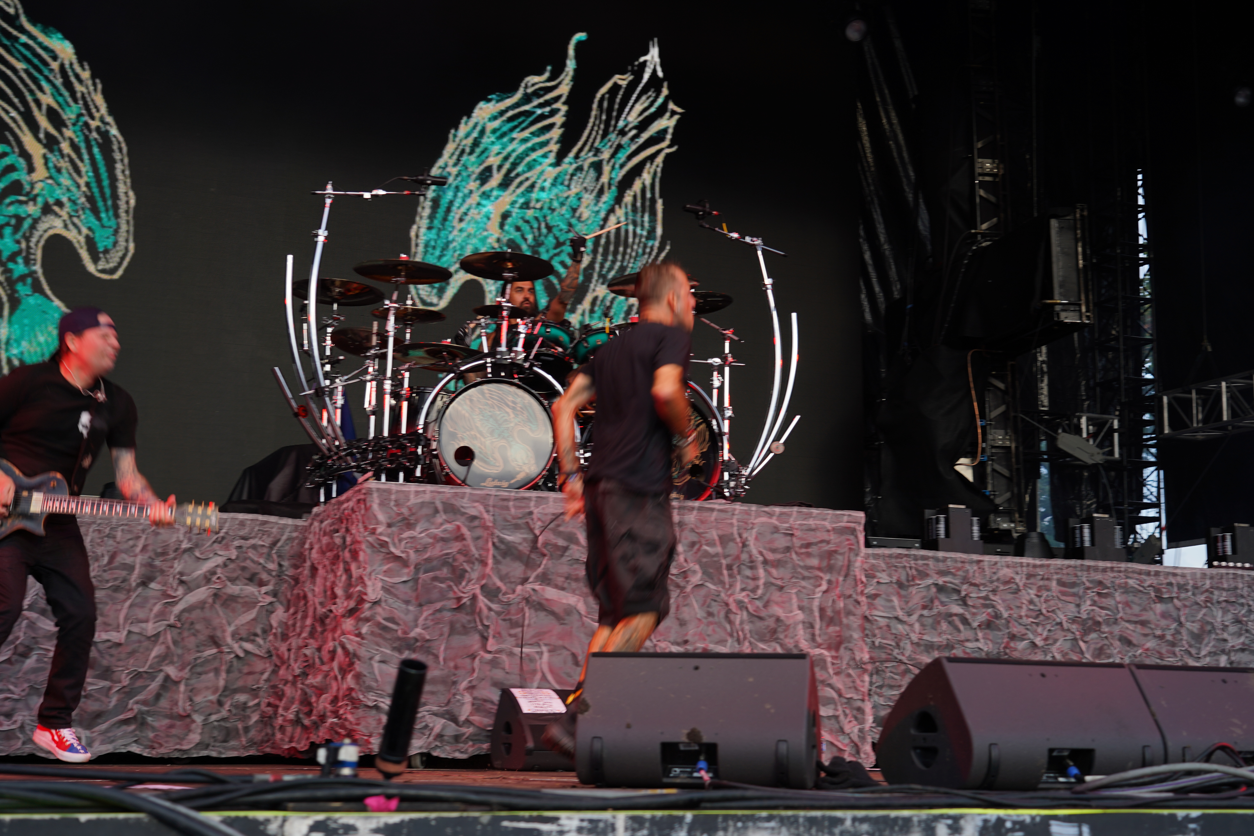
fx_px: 1707
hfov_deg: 40.3
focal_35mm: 49
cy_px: 418
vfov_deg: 27.5
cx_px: 627
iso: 100
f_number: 4.5
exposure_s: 1/60
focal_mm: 49
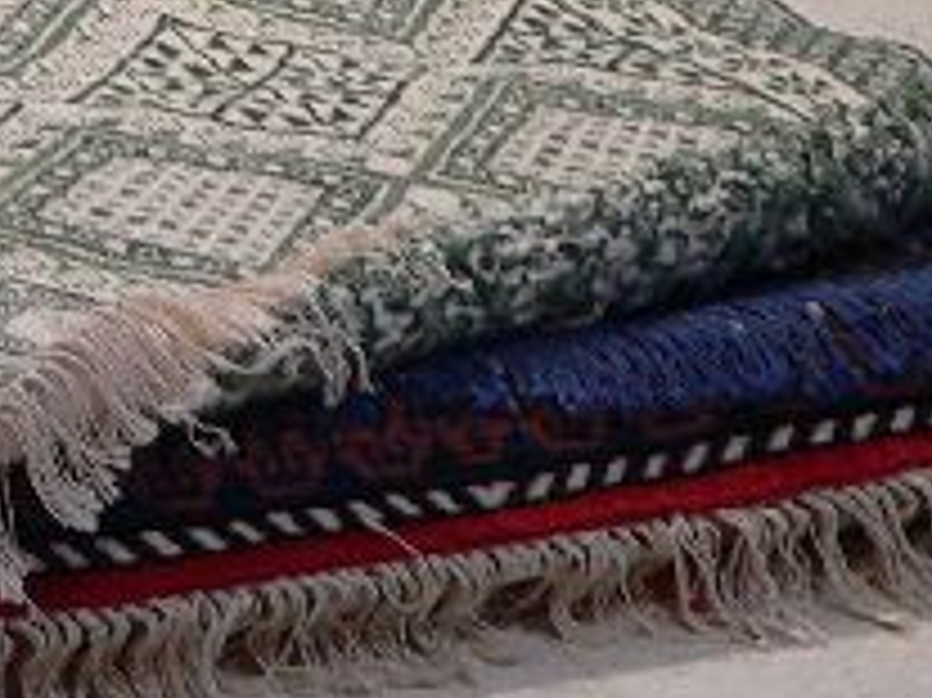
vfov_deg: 10.5
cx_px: -248
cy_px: -77
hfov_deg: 13.7
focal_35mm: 139
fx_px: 3740
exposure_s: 1/6
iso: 80
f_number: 2.8
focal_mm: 6
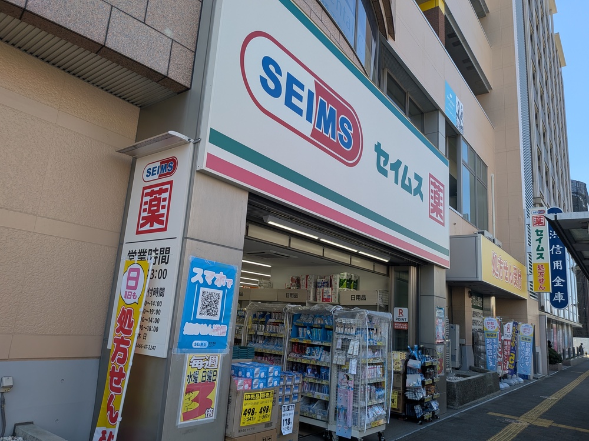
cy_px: 220
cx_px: 294
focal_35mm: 24
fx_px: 408
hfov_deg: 71.6
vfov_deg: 56.8
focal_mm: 4.53
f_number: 1.7
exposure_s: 1/605
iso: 26
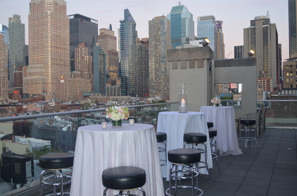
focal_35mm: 36
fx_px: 296
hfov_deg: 53.2
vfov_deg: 36.7
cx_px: 148
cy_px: 98
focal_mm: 24
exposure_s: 1/30
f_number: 4
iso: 400
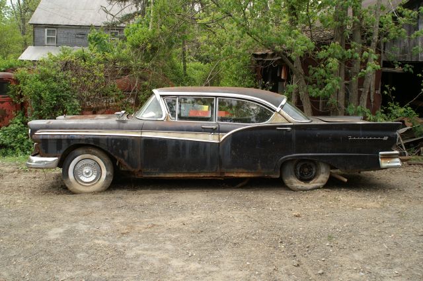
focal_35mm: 42
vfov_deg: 31.8
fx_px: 493
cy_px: 140
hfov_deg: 46.5
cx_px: 212
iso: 125
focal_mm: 28
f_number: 8
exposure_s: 1/80
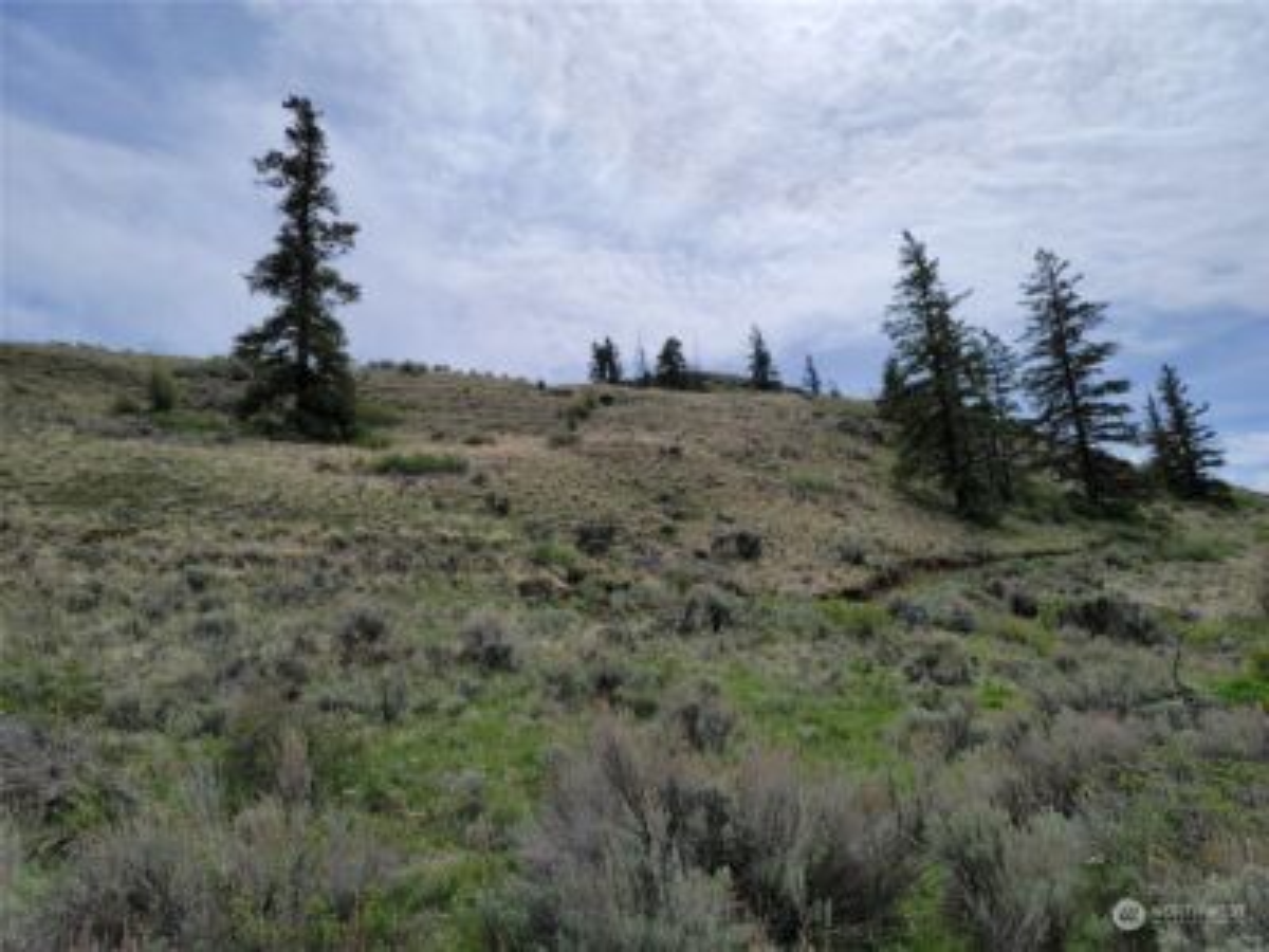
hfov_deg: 69.4
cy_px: 476
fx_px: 916
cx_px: 634
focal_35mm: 25
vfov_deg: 54.9
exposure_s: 1/2423
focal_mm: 7
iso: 20
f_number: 1.8
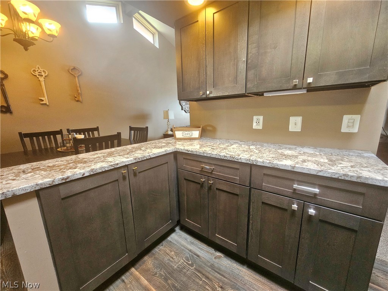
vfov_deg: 89.9
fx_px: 146
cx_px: 194
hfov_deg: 106.2
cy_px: 146
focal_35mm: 13
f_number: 2.2
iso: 320
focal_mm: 2.2
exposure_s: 1/40
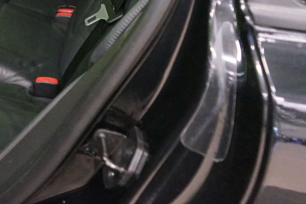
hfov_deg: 22.0
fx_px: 697
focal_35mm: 82
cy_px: -74
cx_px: -100
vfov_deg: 15.7
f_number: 3.5
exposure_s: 1/25
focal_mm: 28
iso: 6400
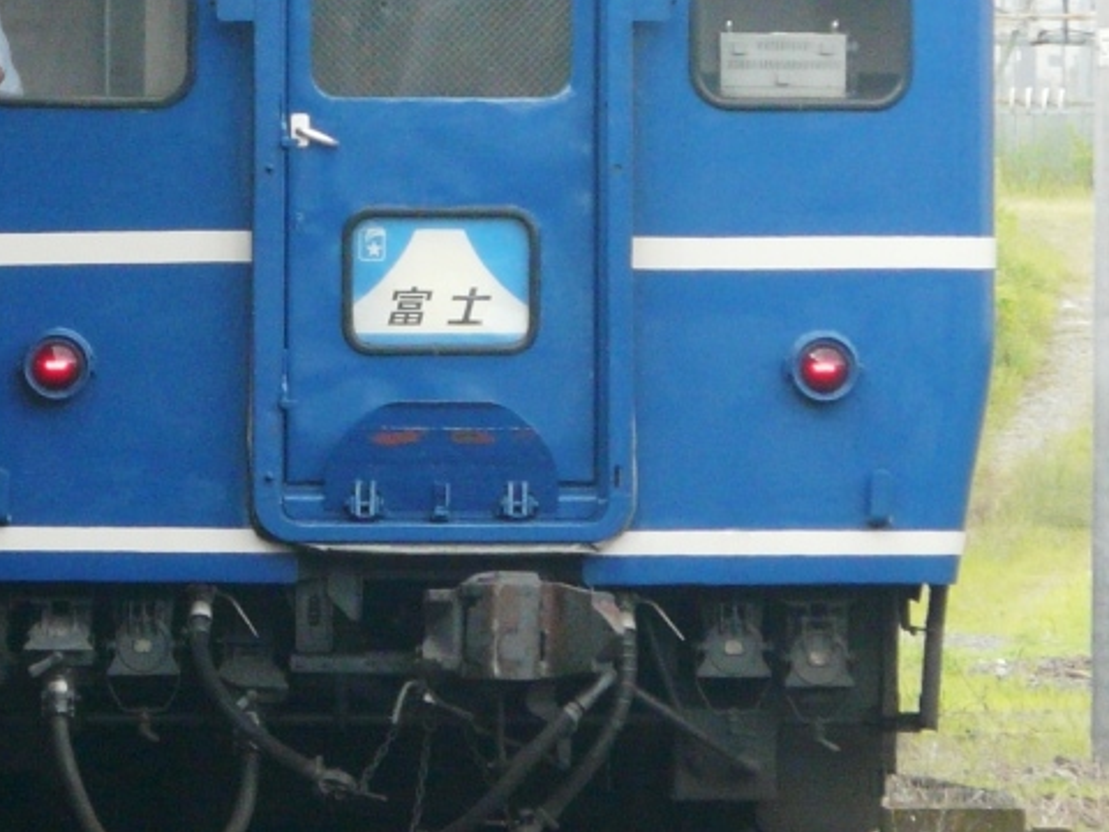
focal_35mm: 597
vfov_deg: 2.5
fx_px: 19126
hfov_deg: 3.3
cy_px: 153
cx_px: 120
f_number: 4
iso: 200
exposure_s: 1/320
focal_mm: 45.9
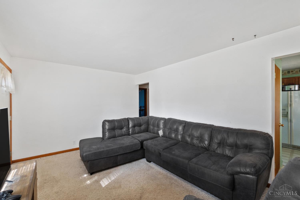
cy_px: 100
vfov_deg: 77.3
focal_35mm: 15
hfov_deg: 100.4
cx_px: 150
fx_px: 125
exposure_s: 1/20
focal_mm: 10
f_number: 8
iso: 400
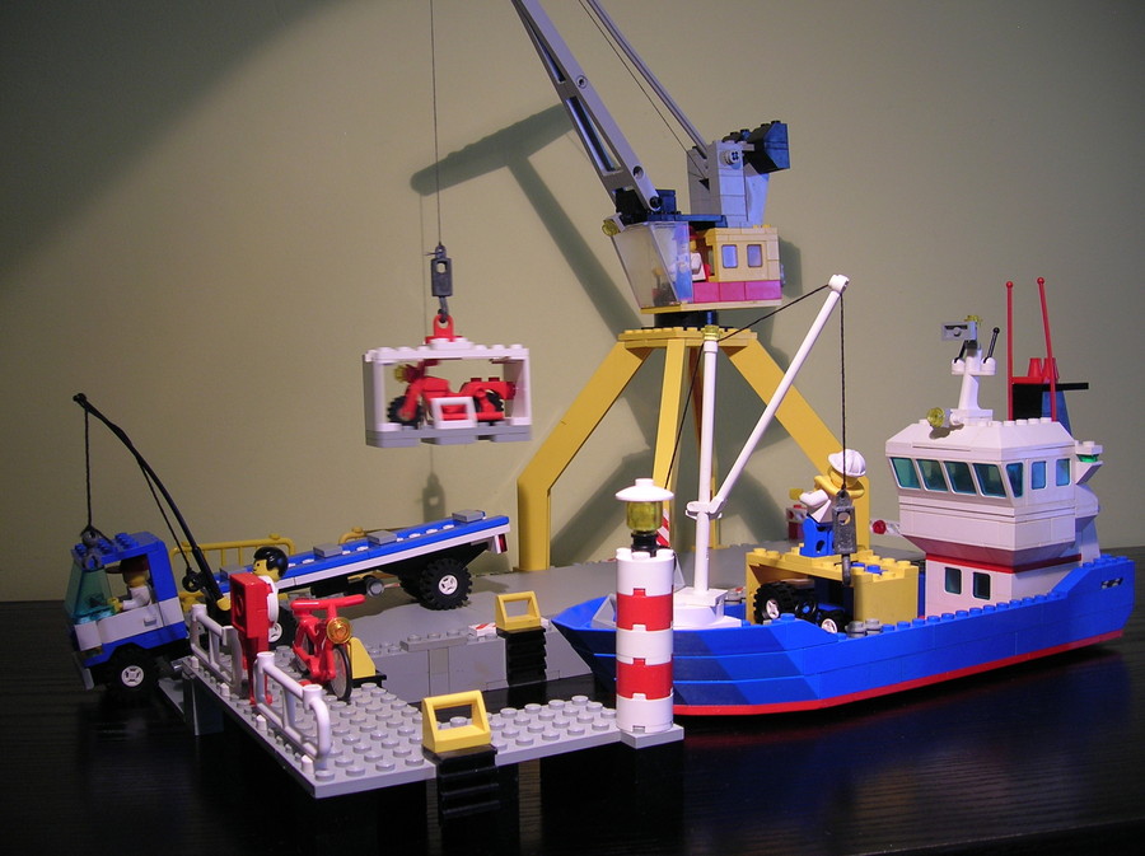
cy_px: 428
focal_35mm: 34
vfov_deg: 41.7
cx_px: 572
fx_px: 1123
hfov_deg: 54.0
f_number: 2.9
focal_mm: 5.7
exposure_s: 1/11
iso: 50
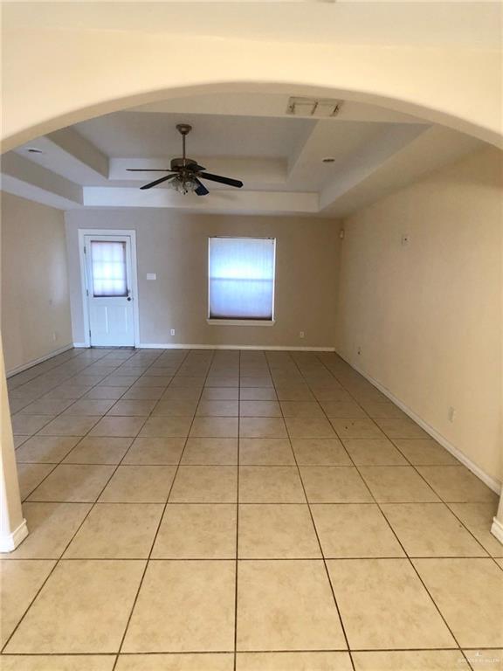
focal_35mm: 28
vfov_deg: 63.4
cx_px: 252
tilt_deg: -12.9
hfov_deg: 49.7
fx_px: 542
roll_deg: +0.4
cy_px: 336
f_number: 1.8
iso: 40
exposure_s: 1/17
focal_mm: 4
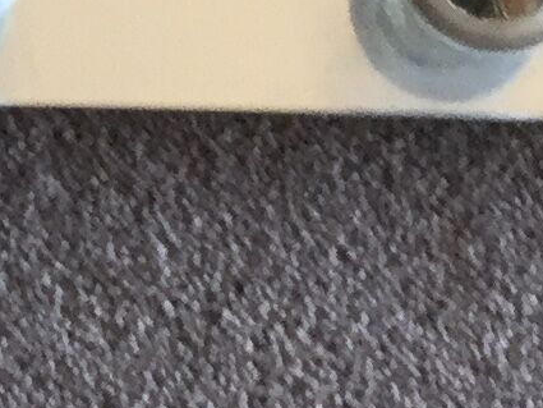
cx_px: -103
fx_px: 3734
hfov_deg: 8.2
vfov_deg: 5.8
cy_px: -854
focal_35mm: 238
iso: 80
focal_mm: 3.3
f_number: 2.4
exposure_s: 1/33
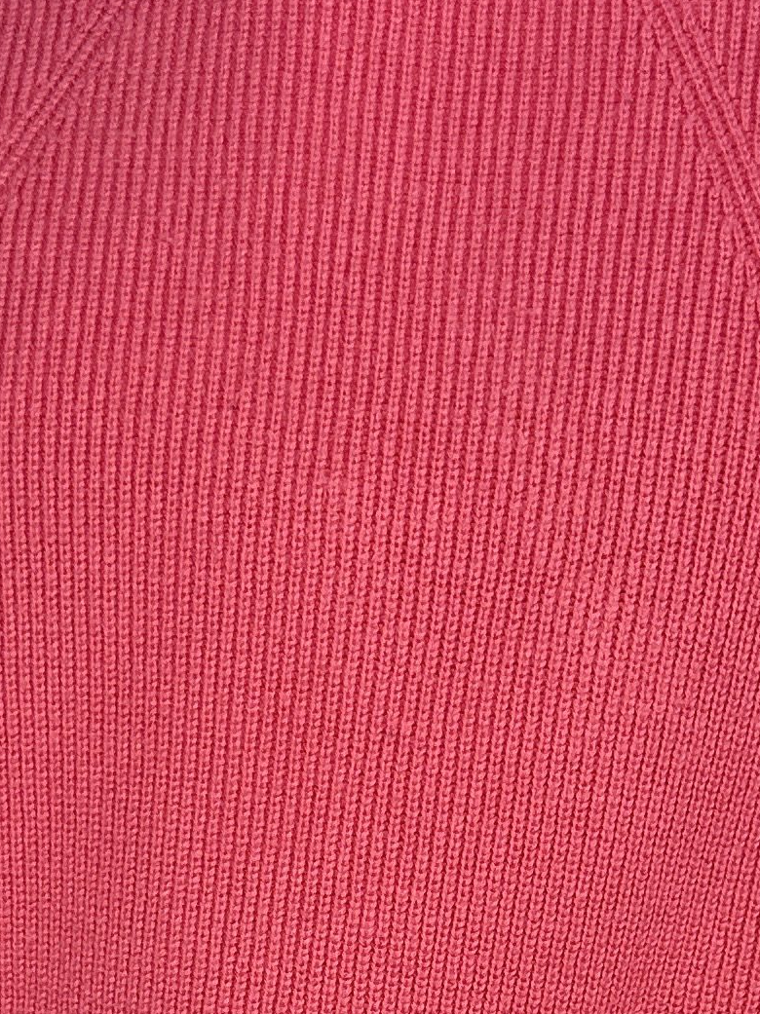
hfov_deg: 15.9
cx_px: 408
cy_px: 1159
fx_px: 2724
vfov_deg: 20.0
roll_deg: +0.7
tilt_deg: -9.6
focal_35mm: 93
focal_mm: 6.86
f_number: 1.78
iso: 80
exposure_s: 1/475
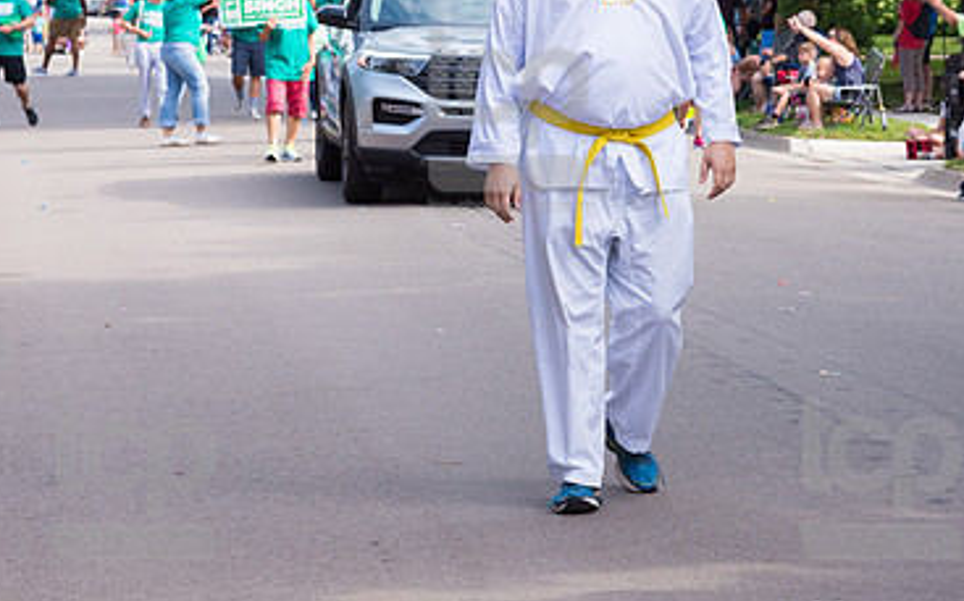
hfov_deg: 13.7
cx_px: 510
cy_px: 122
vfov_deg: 8.5
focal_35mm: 153
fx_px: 4018
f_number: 6.3
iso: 280
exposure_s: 1/500
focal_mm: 95
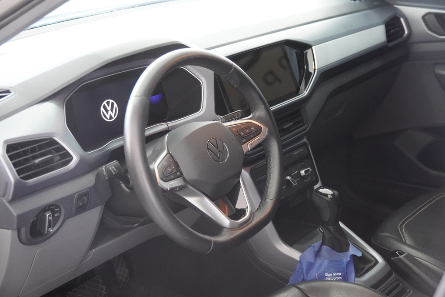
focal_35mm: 58
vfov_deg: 23.2
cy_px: 148
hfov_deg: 34.2
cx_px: 222
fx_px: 723
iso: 4000
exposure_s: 1/160
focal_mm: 39
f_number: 2.8
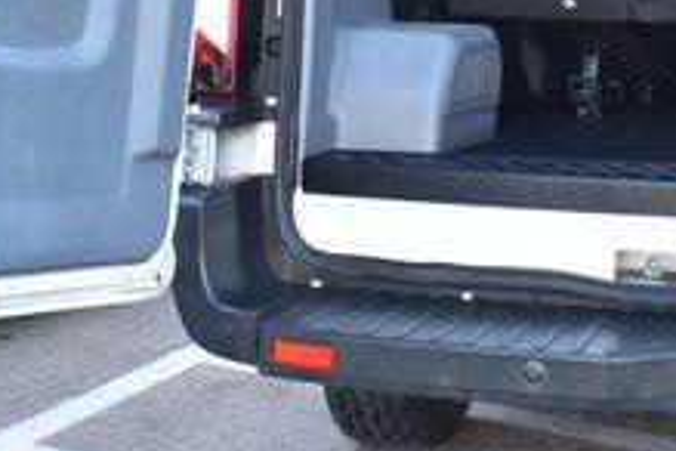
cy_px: -167
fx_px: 1483
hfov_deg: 24.3
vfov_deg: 16.2
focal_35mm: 79
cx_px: 701
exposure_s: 1/60
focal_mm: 18
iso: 400
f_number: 8
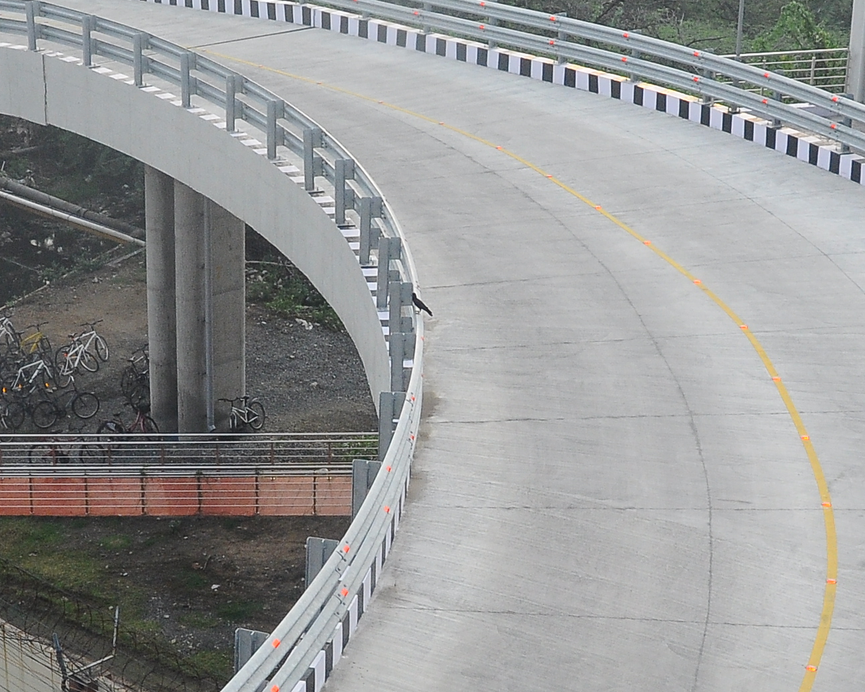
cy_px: 455
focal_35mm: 163
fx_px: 4162
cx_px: 332
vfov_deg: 9.5
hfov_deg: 11.9
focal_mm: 35
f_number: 11
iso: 400
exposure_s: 1/160
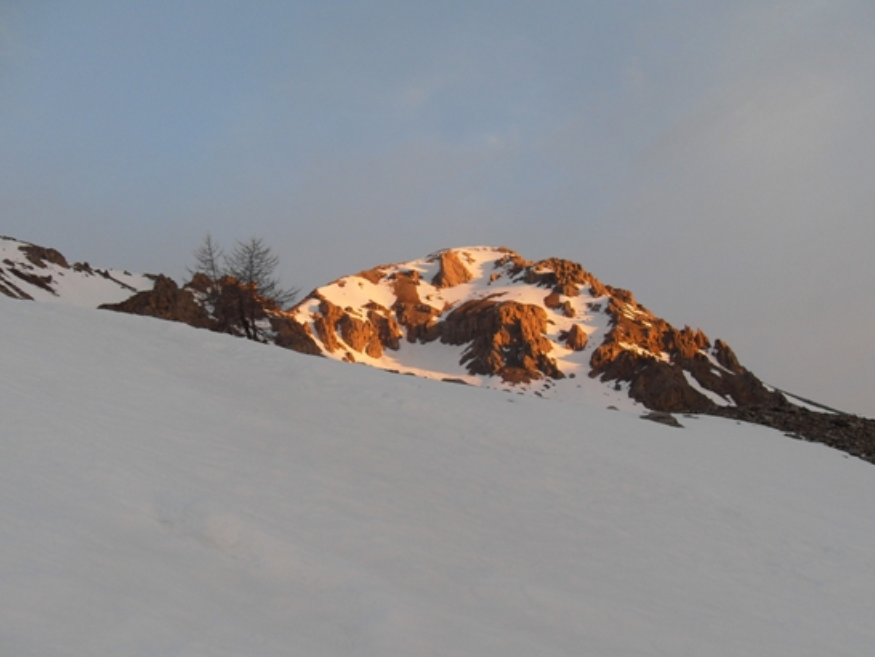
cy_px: 359
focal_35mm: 41
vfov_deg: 35.1
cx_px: 458
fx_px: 1037
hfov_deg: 45.7
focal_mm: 6.3
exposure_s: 1/125
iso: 80
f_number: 2.8
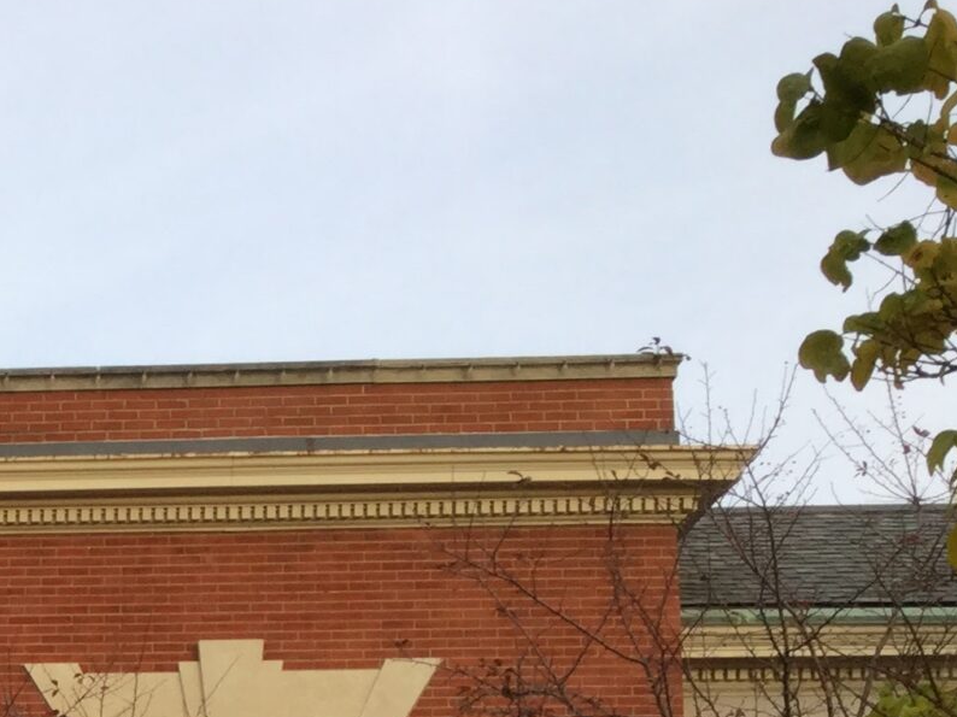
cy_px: 1005
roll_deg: -0.8
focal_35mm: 100
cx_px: -465
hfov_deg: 17.7
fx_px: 2764
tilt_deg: +7.4
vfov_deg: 14.0
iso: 25
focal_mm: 3.3
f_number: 2.4
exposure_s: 1/159
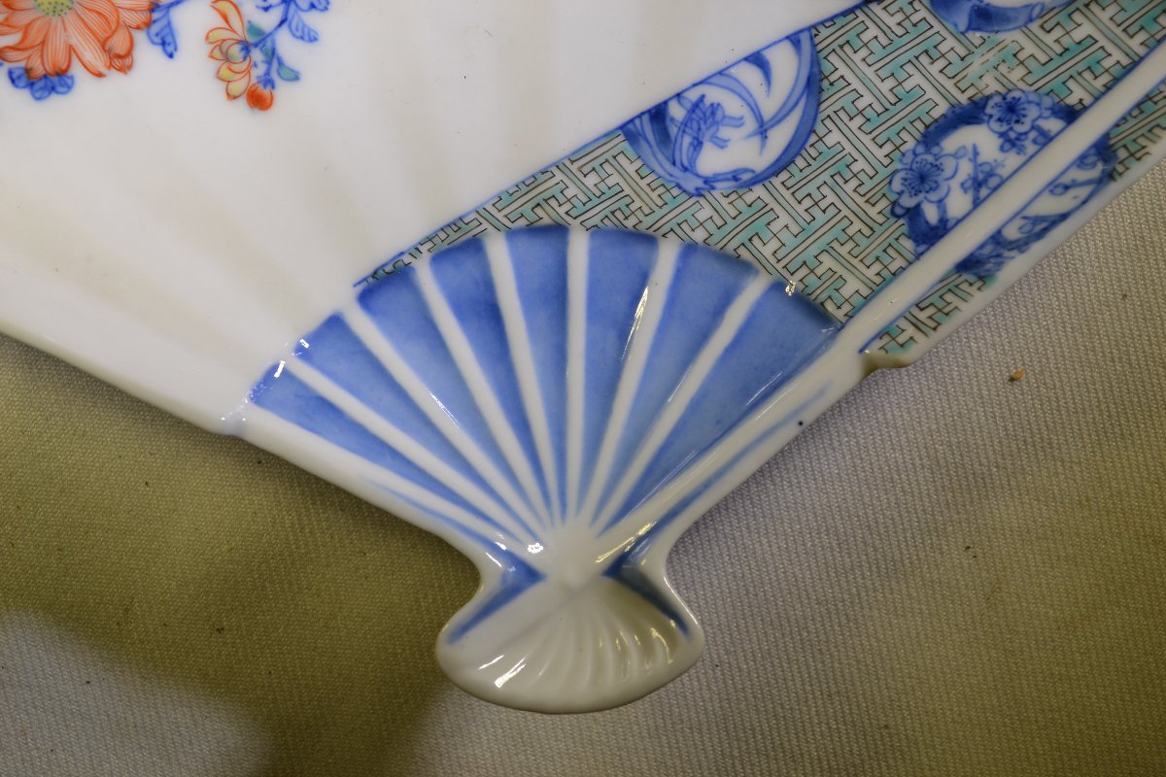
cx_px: 583
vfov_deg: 26.5
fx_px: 1652
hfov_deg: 38.9
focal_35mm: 51
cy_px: 388
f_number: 8
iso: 100
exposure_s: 1/320
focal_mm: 34
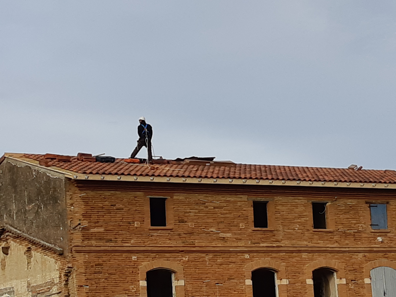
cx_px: 198
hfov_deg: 67.3
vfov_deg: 53.1
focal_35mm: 26
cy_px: 148
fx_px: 297
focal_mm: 3.93
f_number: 1.7
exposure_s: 1/1477
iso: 40
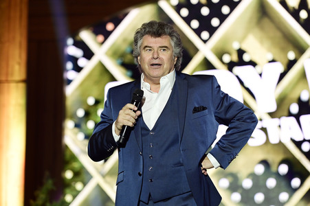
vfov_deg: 9.8
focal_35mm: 140
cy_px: 103
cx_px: 155
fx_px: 1205
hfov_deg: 14.7
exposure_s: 1/250
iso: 1600
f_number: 2.8
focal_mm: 140
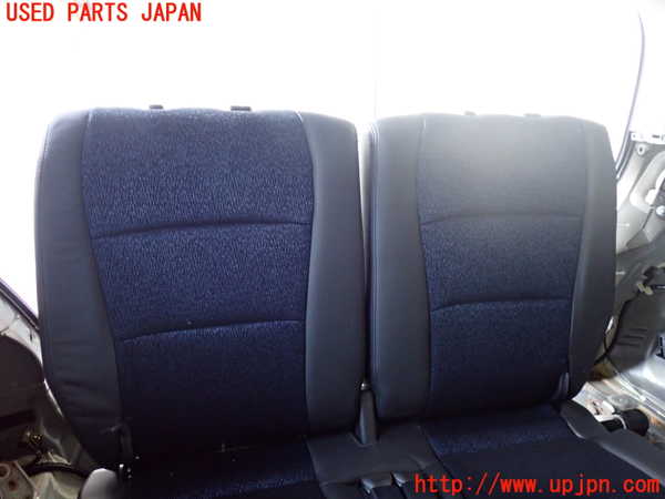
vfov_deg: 46.8
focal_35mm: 30
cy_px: 250
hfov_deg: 60.0
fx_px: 576
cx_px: 332
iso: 640
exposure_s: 1/30
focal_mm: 5.4
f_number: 2.3
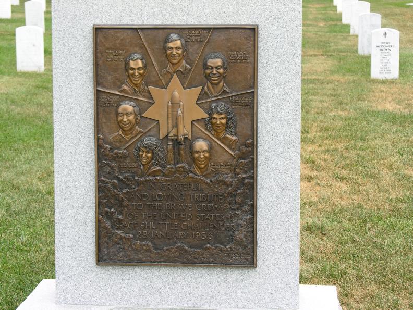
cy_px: 155
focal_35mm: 86
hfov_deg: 22.7
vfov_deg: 17.2
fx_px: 1027
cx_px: 206
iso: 50
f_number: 4.9
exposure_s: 1/113
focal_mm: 21.8
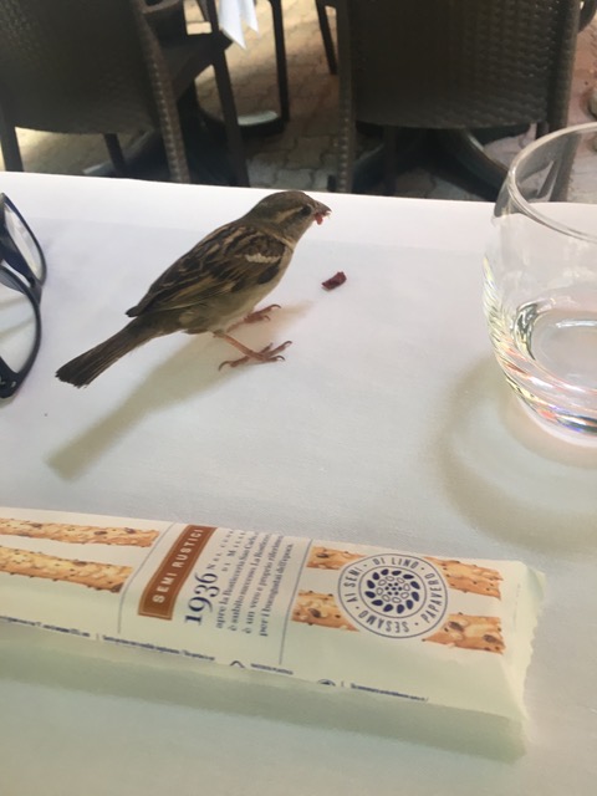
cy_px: 398
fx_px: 667
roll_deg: +6.1
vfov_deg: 61.7
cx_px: 298
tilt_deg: -41.4
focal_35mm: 29
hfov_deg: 48.2
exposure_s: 1/33
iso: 64
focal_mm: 4.15
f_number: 2.2
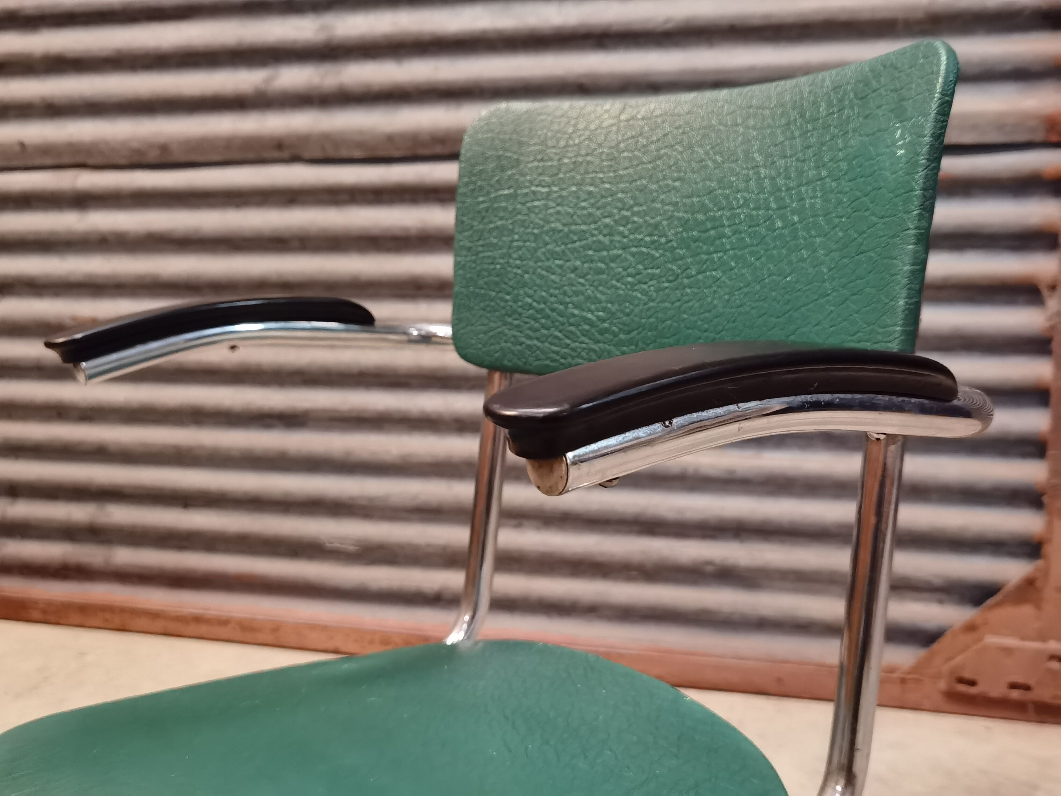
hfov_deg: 51.4
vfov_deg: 39.7
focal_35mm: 36
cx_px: 530
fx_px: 1103
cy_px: 398
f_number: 1.9
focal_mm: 6.71
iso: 800
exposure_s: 1/20
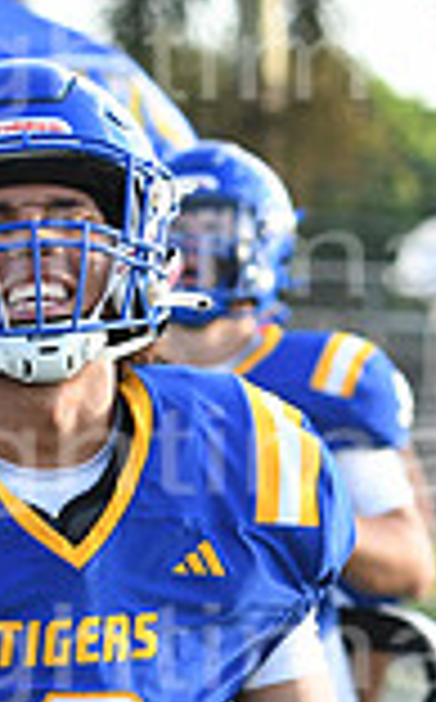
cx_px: 135
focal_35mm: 490
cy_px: 560
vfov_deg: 4.3
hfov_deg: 2.7
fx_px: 9350
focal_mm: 86
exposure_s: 1/500
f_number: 5.6
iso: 360
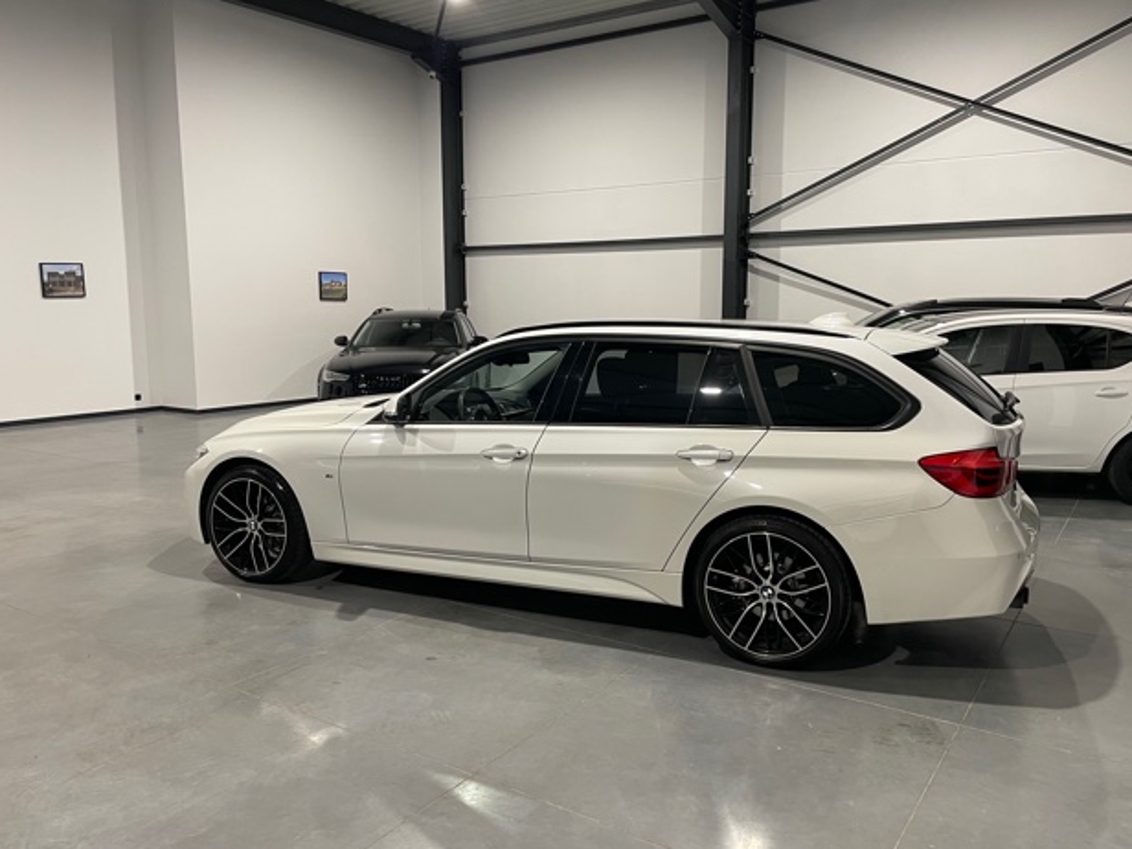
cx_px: 584
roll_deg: -0.2
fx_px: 883
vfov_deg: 51.4
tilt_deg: -7.5
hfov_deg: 65.3
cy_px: 417
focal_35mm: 27
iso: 80
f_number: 1.6
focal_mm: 4.2
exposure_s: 1/50
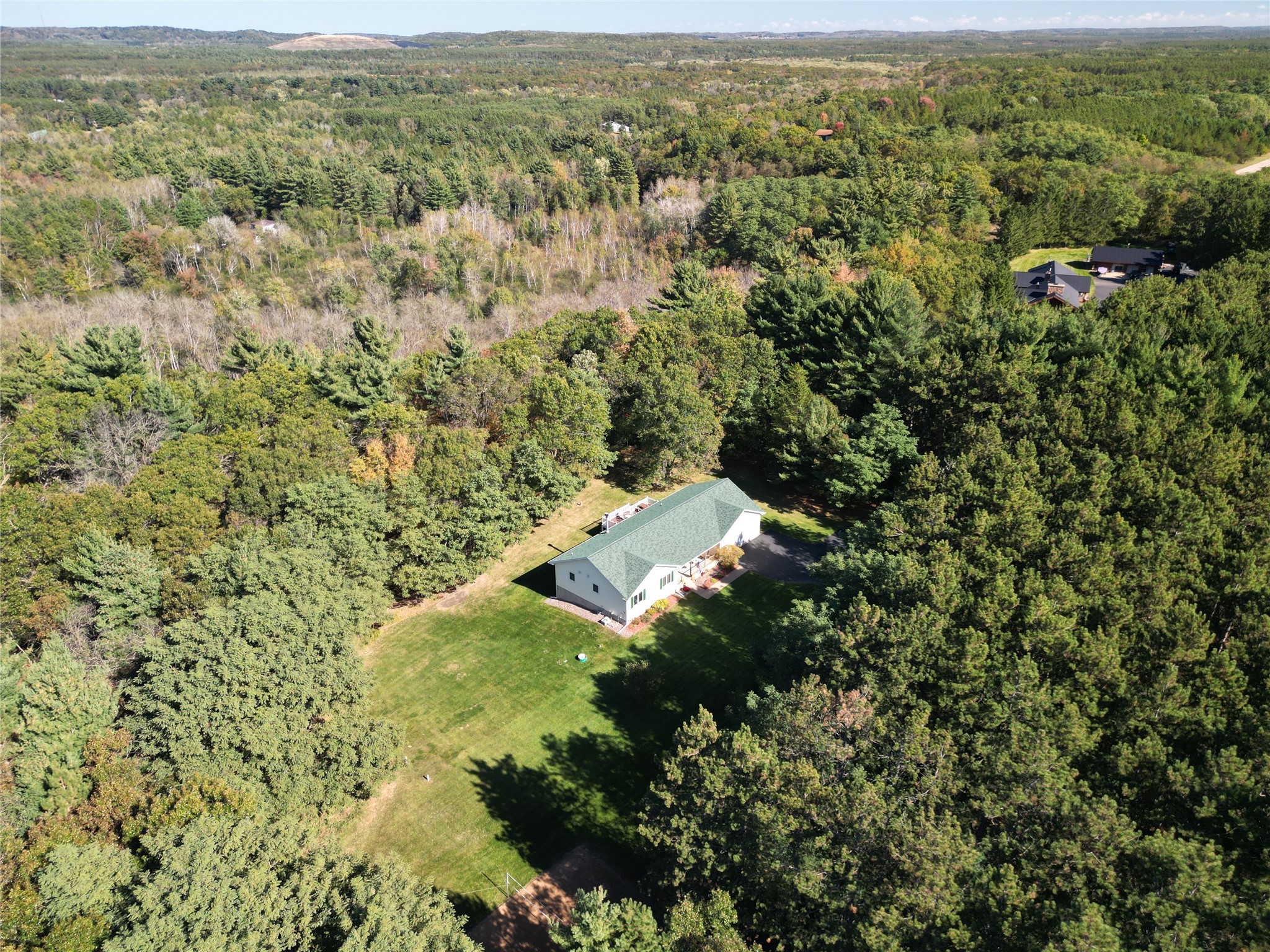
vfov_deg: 56.8
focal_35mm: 24
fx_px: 881
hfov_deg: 71.6
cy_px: 476
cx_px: 635
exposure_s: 1/500
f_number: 1.7
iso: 100
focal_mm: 6.72
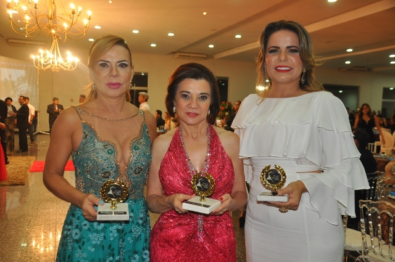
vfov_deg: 36.8
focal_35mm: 36
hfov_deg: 53.2
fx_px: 394
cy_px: 131
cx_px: 198
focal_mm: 24
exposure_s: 1/60
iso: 1000
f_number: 4.5
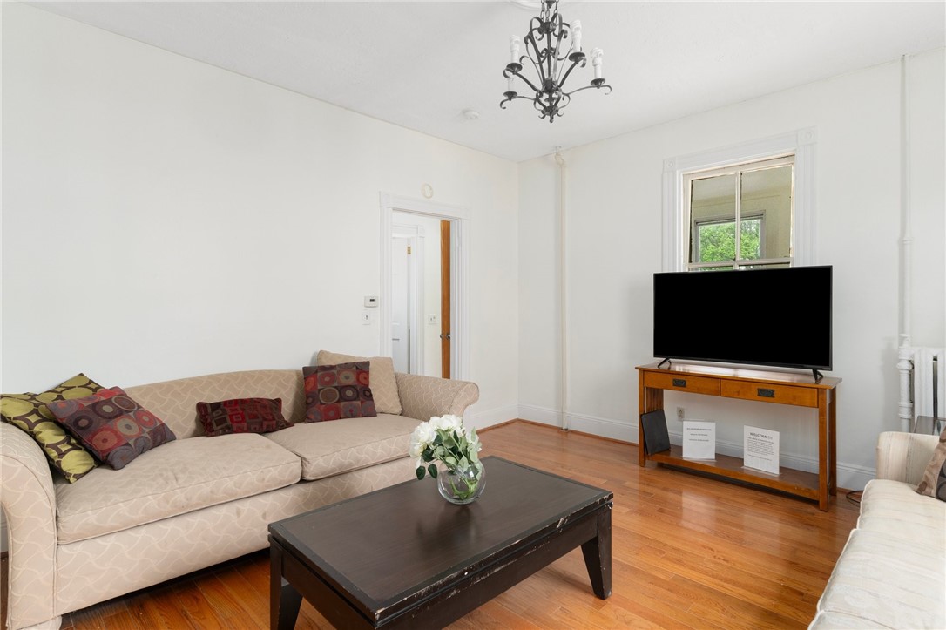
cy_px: 315
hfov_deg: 93.3
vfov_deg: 70.4
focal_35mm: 17
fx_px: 446
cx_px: 473
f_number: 7.1
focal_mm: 17
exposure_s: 1/160
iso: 1250
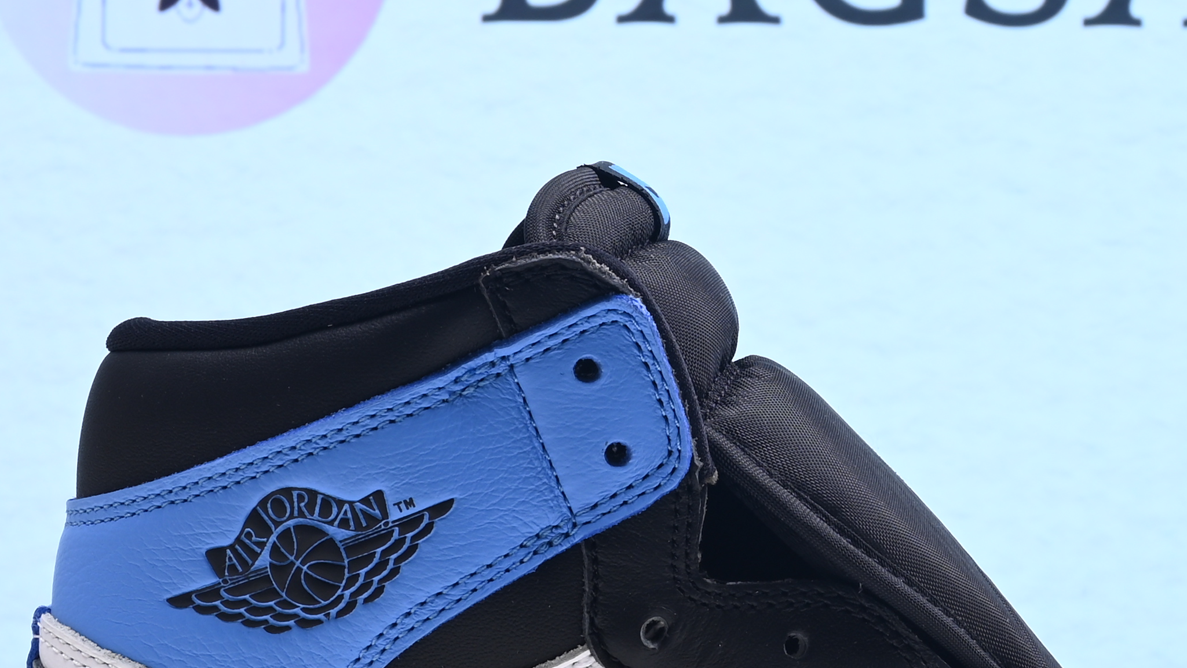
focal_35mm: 120
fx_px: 3777
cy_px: 317
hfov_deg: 17.8
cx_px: 777
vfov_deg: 10.1
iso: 100
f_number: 16
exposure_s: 1/2
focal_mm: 39
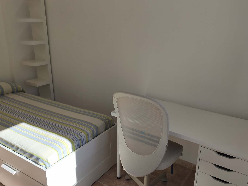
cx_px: 125
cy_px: 92
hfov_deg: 61.7
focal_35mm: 29
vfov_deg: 48.2
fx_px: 208
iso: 50
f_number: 1.65
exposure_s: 1/651
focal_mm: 6.18
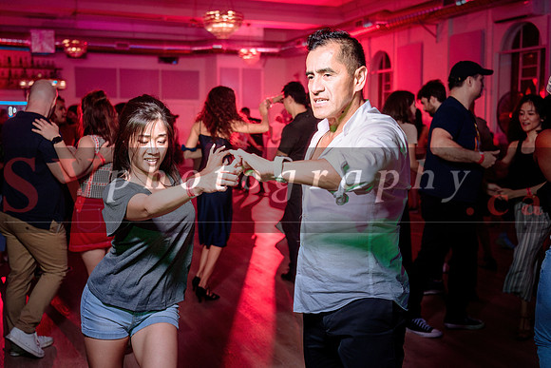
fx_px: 618
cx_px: 256
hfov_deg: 48.0
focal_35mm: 40
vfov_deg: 33.1
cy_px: 171
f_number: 3.2
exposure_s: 1/50
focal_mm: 36
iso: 800
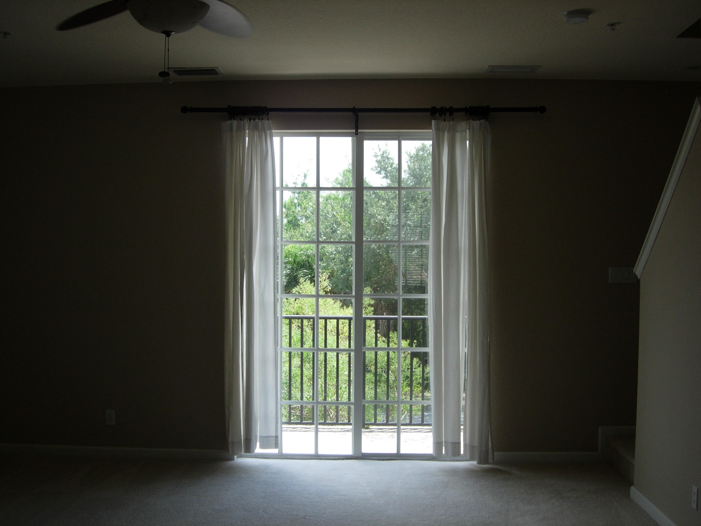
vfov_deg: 35.1
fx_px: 830
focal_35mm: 41
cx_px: 350
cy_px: 263
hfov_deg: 45.8
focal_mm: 8.5
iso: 64
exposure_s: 1/322
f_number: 2.9
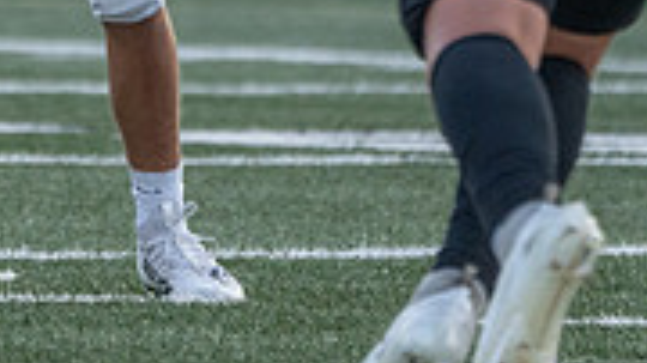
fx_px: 30022
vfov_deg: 0.7
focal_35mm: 1751
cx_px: 40
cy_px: -390
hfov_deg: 1.2
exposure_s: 1/1000
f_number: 5.6
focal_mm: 400
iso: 1000
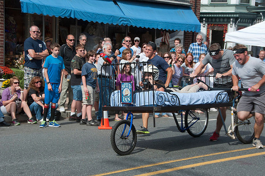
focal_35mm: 75
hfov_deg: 27.0
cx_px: 132
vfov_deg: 18.1
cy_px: 88
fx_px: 551
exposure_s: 1/1600
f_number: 10
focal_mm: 50
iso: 800
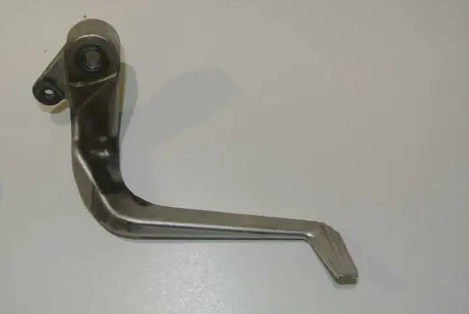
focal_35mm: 49
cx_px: 227
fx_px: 639
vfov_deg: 27.6
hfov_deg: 40.3
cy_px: 147
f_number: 4.5
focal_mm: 16.3
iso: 200
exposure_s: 1/60
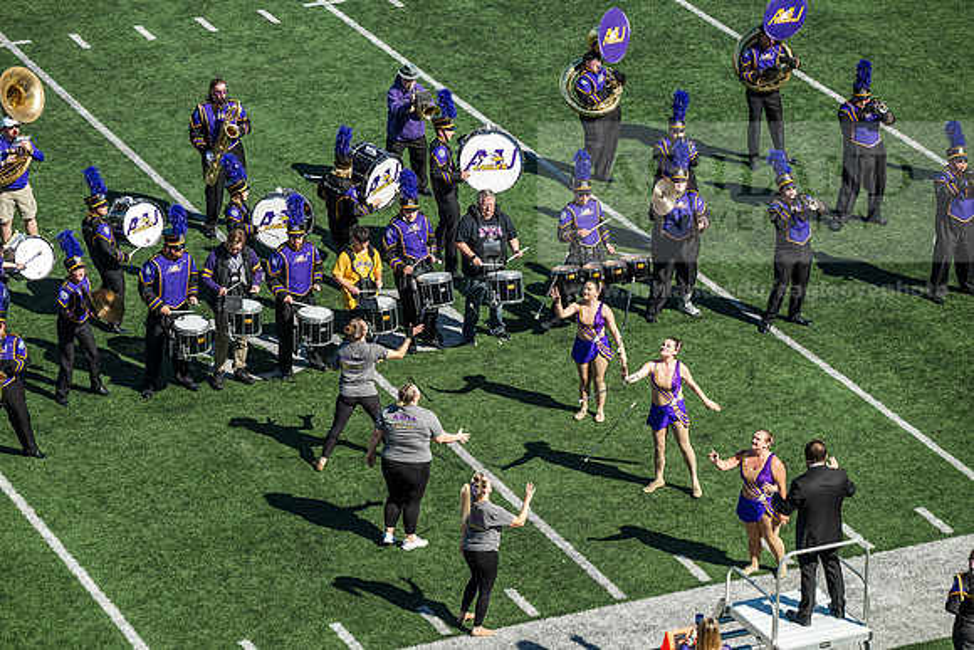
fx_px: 3924
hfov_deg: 14.2
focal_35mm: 145
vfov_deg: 9.5
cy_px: 325
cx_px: 487
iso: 100
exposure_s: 1/800
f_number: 4
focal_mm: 145
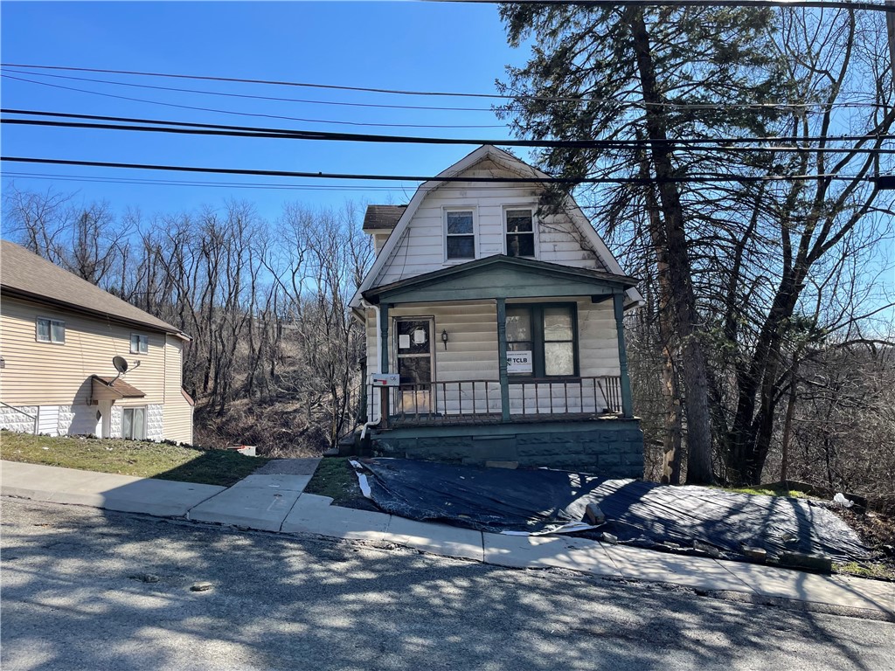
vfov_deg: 53.1
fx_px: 672
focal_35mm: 26
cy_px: 336
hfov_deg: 67.3
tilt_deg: +5.5
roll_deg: +1.9
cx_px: 448
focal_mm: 4.2
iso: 32
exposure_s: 1/1916
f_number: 1.6
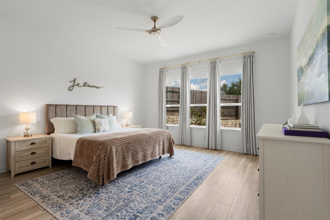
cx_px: 165
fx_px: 156
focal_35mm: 17
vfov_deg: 70.4
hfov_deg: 93.3
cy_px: 110
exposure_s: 1/80
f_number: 8
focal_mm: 17
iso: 2000
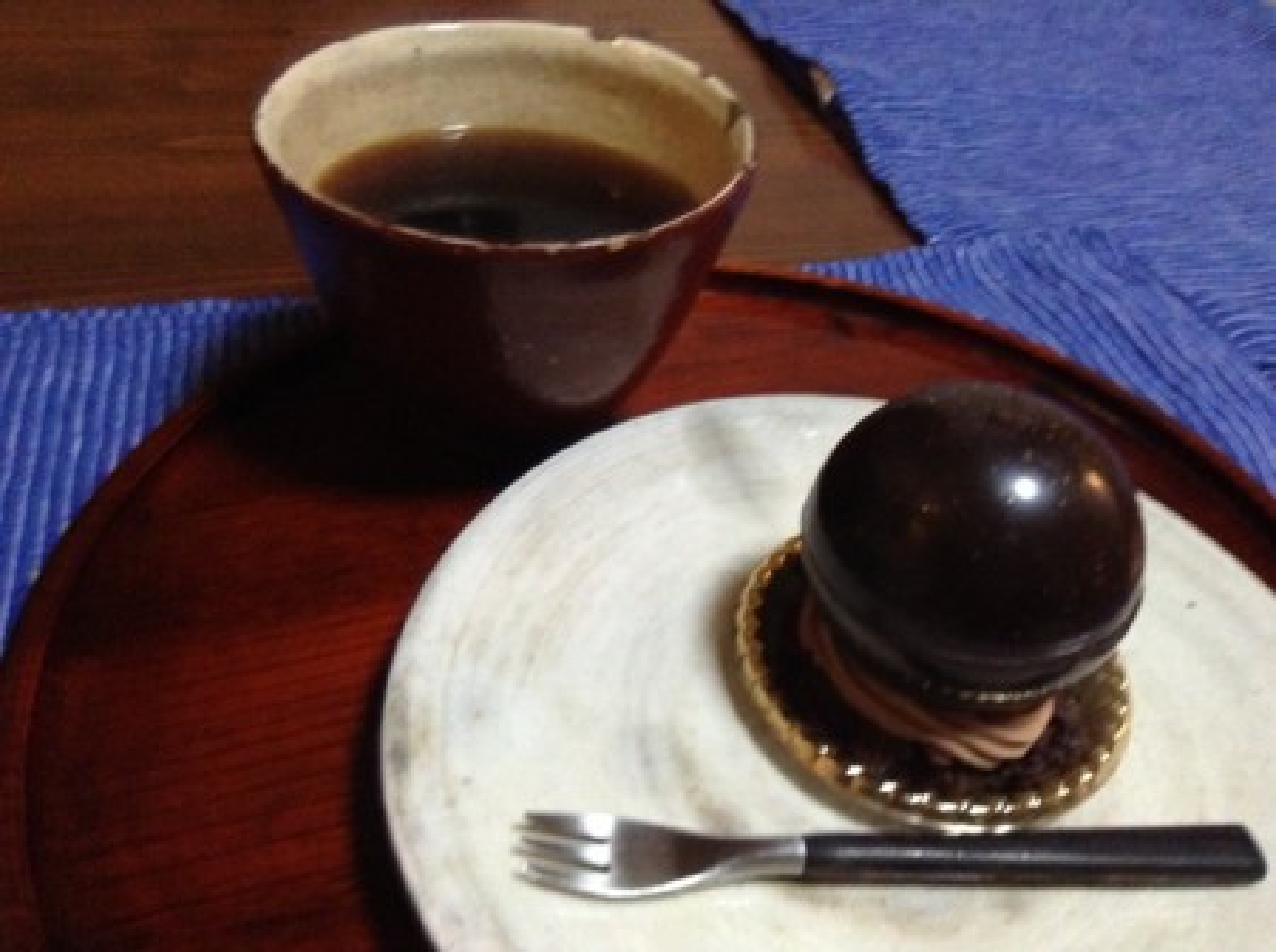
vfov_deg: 42.8
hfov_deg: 55.4
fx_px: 1214
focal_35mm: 33
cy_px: 476
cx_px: 638
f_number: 2.4
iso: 500
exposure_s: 1/15
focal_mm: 3.3
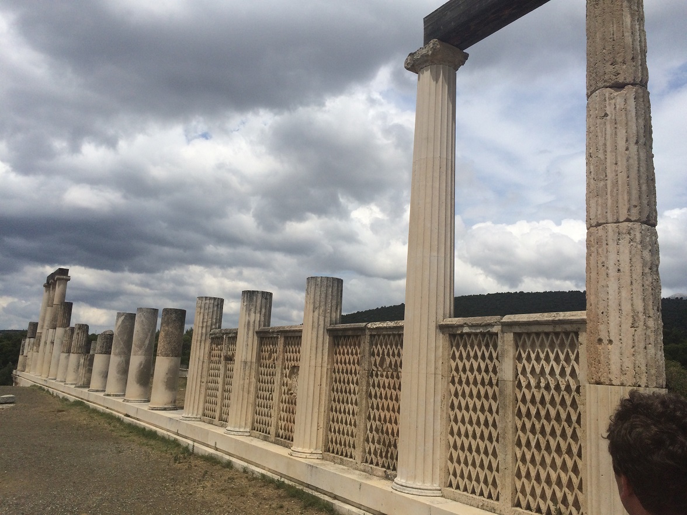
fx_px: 576
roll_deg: -2.5
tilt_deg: +8.7
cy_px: 258
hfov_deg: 61.7
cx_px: 344
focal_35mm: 29
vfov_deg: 48.2
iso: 32
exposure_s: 1/5882
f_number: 2.2
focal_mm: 4.15
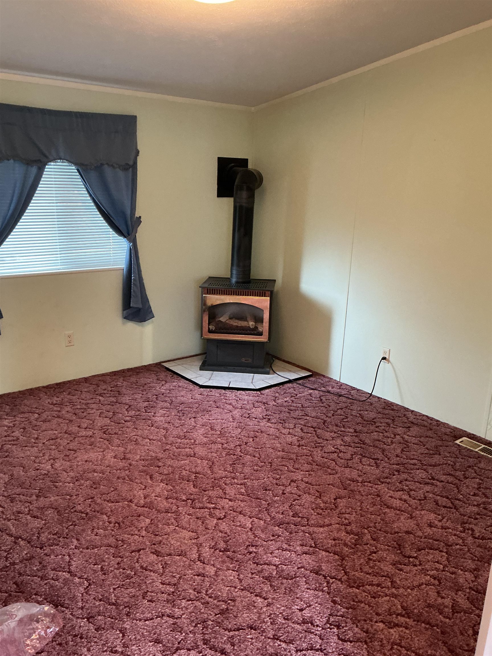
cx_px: 246
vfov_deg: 61.7
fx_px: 550
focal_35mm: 29
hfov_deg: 48.2
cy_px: 328
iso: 200
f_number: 1.8
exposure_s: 1/40
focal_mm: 3
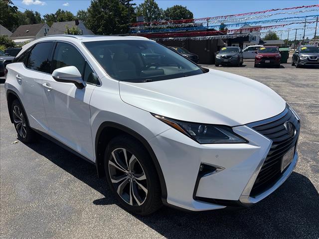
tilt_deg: -15.7
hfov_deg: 67.3
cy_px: 120
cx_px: 160
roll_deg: +2.8
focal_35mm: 26
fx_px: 240
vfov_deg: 53.1
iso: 50
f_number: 1.6
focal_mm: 5.96
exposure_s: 1/6993
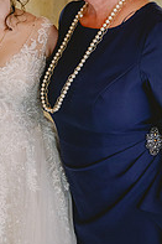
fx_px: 541
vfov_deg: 25.3
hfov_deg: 16.6
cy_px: 84
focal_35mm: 80
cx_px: -6
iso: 3200
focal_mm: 35
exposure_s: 1/320
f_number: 3.5
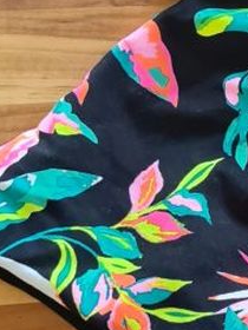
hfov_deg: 10.5
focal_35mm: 124
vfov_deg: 15.8
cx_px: 563
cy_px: 82
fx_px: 1185
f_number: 1.8
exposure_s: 1/50
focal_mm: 5.4
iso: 250
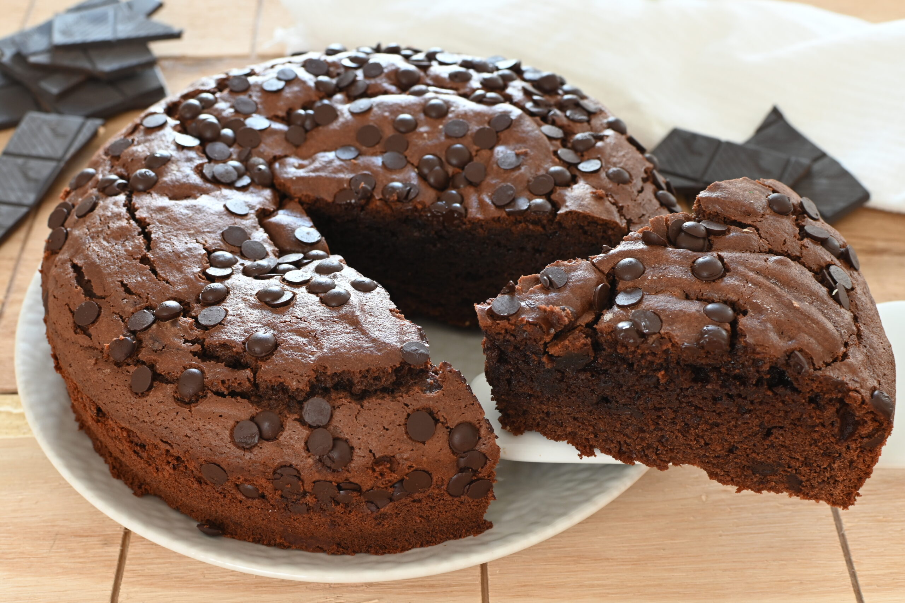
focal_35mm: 52
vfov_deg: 26.0
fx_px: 1306
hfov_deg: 38.2
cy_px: 302
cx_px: 452
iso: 250
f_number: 7.1
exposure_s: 1/5
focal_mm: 35
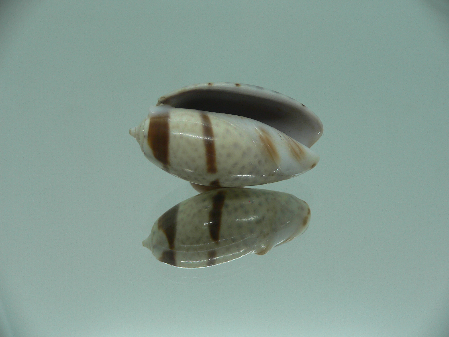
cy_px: 168
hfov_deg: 52.6
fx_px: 454
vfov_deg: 40.7
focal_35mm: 35
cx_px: 224
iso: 80
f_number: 2.8
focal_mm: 4.6
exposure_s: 1/60
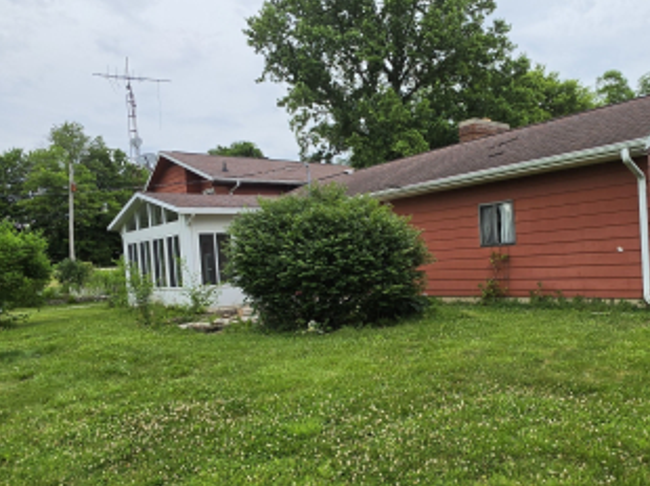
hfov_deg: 62.7
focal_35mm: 28
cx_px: 402
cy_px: 274
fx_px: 525
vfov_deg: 49.6
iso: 32
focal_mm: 2.2
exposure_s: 1/612
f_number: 1.9
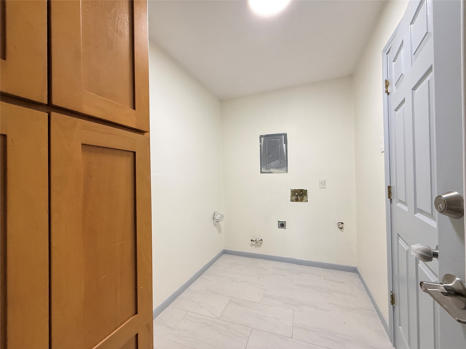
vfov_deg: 85.7
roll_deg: +0.6
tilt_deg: +0.5
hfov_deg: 102.1
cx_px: 233
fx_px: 188
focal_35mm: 14
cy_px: 174
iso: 320
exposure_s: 1/120
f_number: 2.2
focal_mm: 2.22
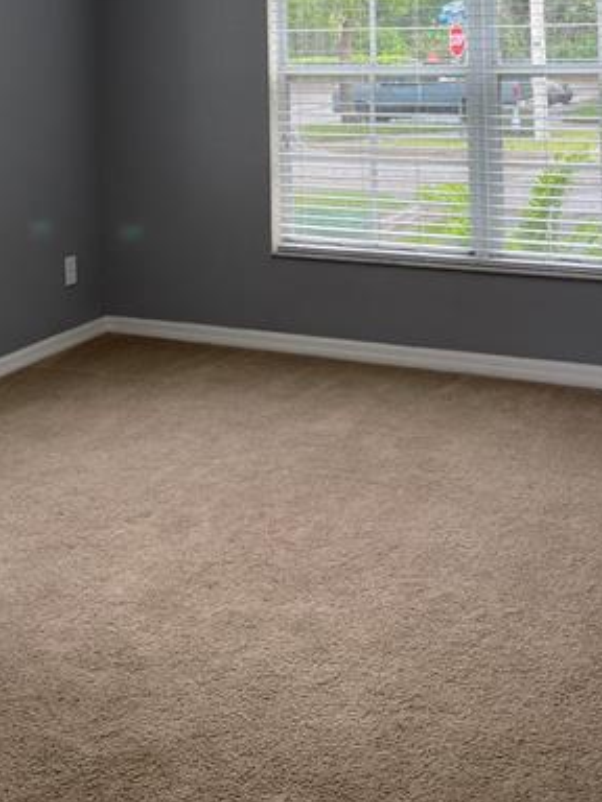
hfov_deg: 27.8
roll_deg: +1.6
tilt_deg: +0.2
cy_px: 17
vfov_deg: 33.9
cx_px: 194
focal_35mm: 52
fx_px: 1206
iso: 64
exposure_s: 1/120
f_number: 1.6
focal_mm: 5.1
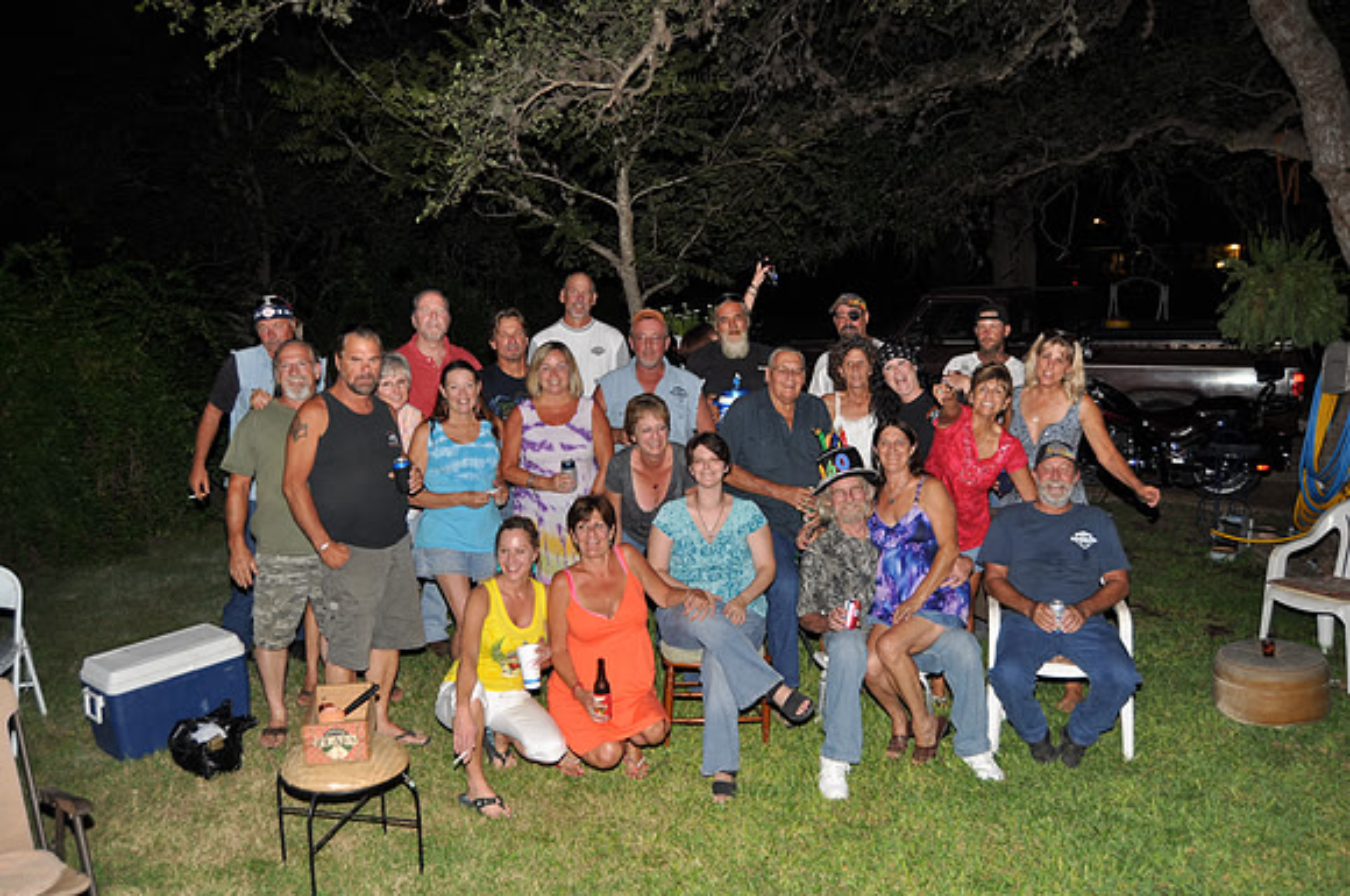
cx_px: 675
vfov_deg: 43.5
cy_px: 448
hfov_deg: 62.0
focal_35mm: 30
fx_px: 1123
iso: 200
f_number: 4
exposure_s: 1/60
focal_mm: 20
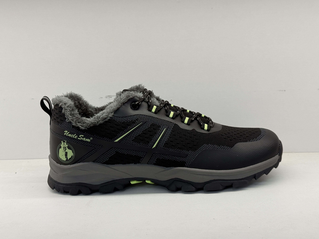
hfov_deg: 39.7
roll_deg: +2.3
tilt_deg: -10.7
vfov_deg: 30.3
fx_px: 442
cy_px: 120
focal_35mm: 48
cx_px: 160
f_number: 1.78
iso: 64
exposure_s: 1/194
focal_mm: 6.76
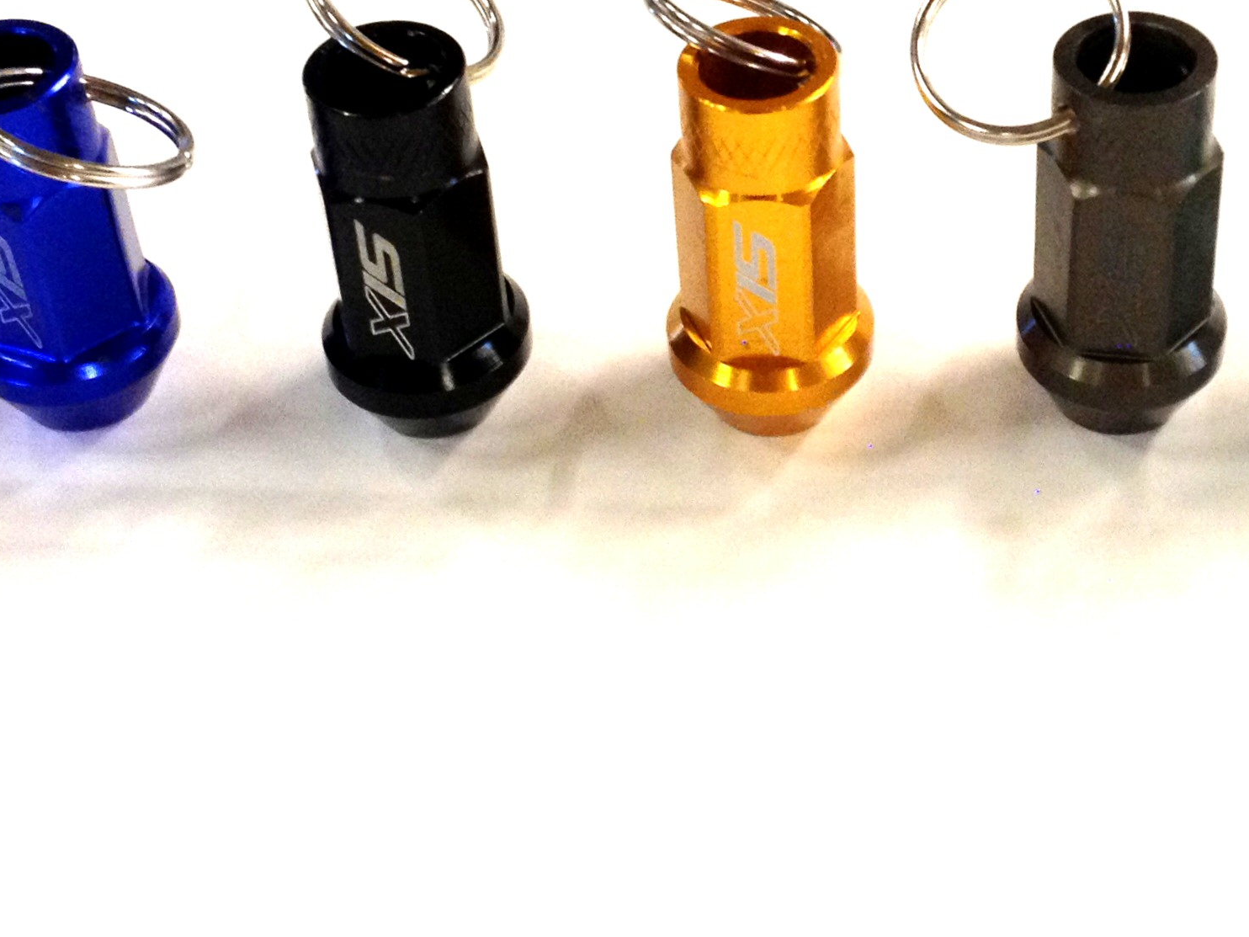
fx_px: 2778
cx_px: 837
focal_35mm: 77
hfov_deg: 25.2
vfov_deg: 19.0
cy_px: 201
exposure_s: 1/20
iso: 160
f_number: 2.4
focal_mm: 4.28
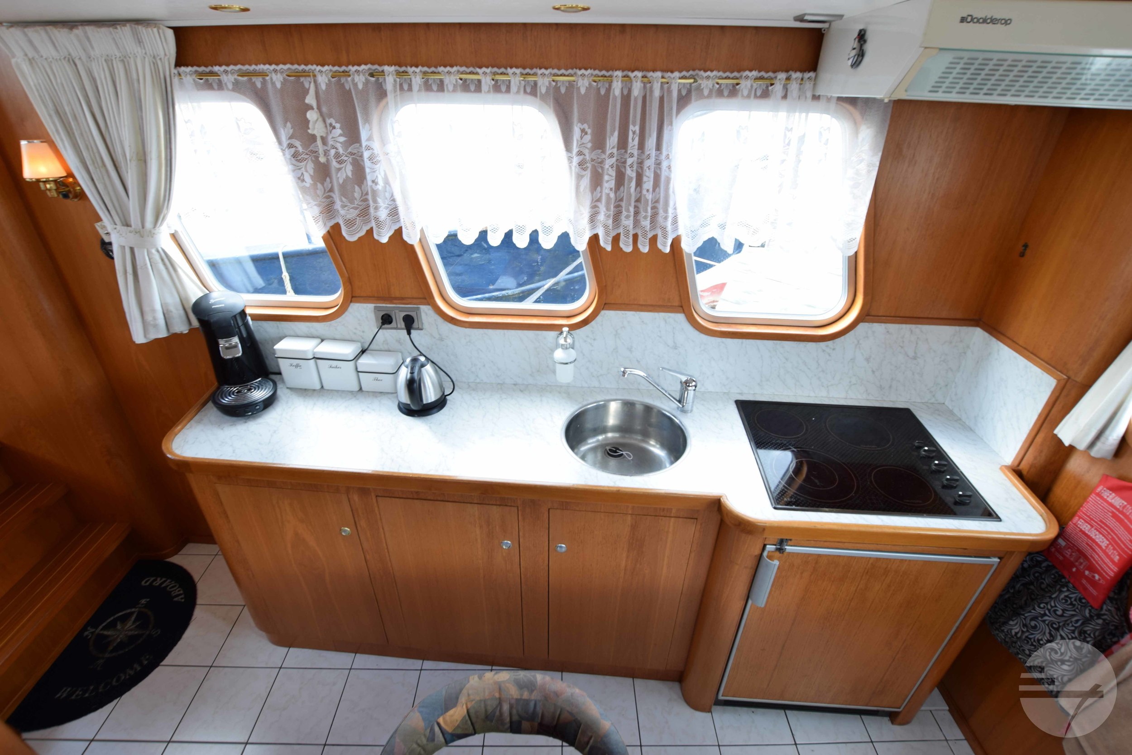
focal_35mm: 16
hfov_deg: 95.0
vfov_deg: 72.1
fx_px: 519
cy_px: 378
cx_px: 566
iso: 100
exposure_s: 1/8
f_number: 6.3
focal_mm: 11
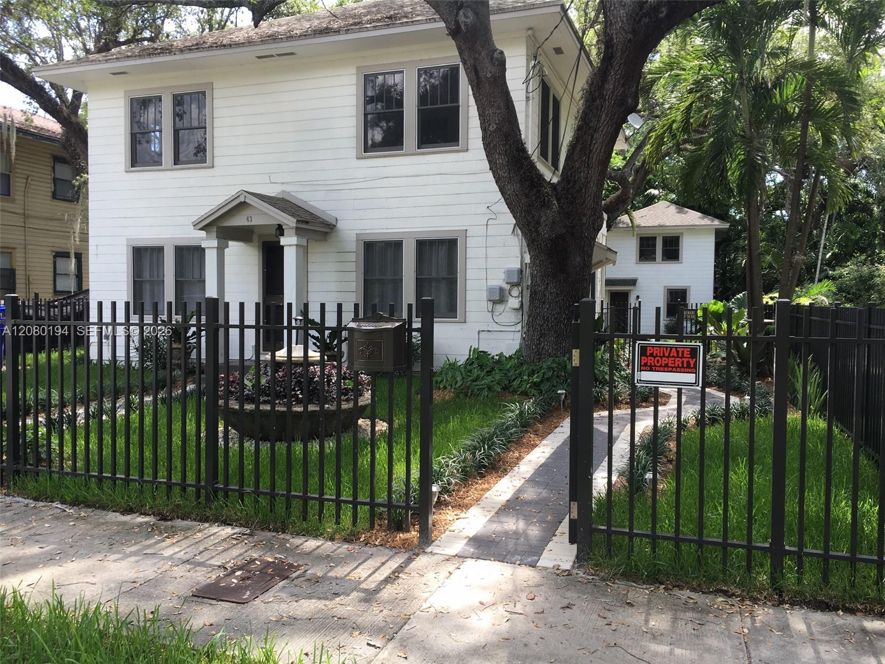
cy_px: 332
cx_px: 442
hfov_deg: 61.7
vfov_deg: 48.2
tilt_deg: -1.4
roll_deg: +0.4
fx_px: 741
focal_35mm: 29
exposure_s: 1/196
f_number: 2.2
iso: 25
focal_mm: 4.15
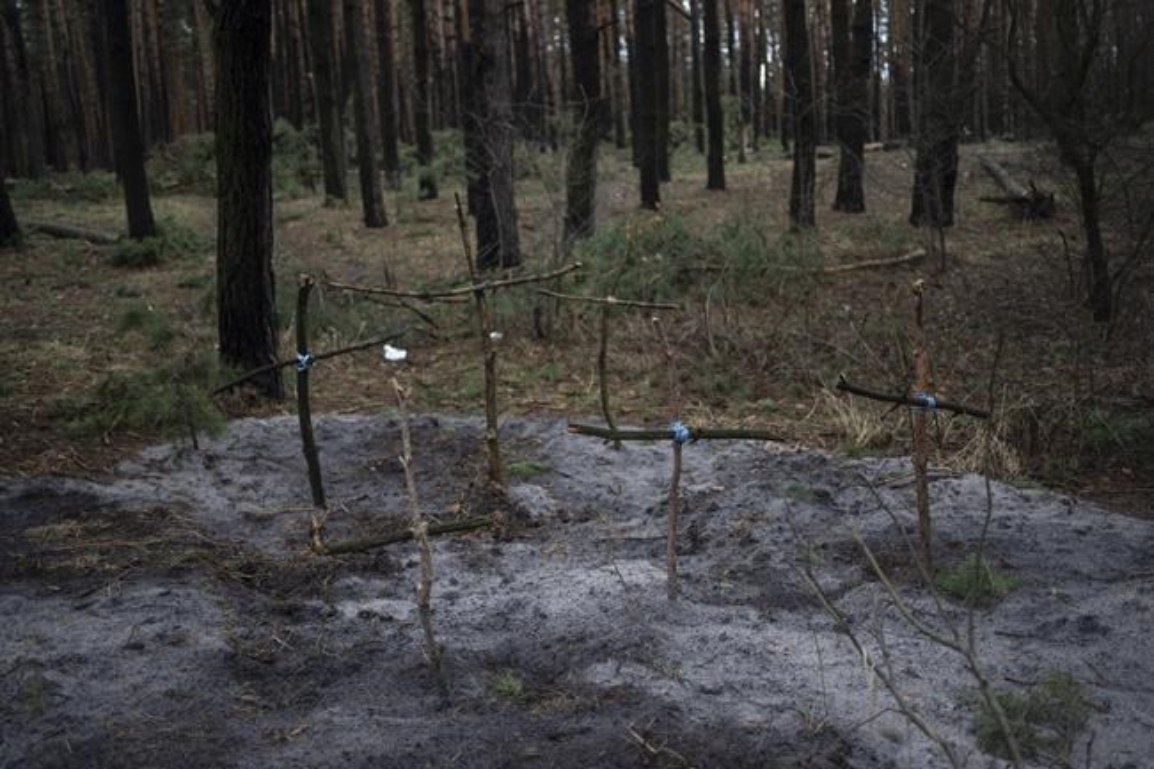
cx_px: 577
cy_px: 384
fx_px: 1122
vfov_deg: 37.8
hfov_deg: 54.4
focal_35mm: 35
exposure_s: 1/250
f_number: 1.8
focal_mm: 35
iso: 160
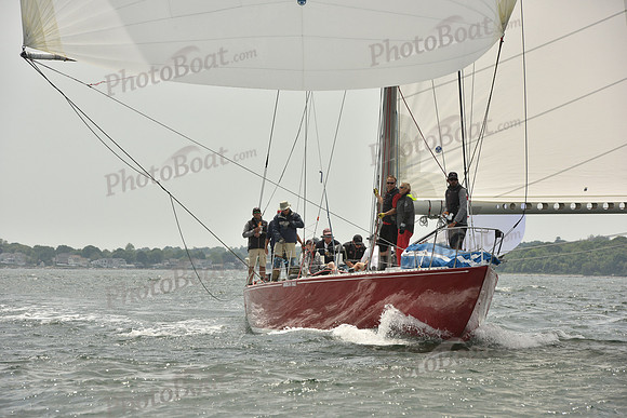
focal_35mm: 200
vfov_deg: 6.9
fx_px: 3484
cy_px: 209
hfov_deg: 10.3
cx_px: 314
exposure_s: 1/1000
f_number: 11
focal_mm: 200
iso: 400
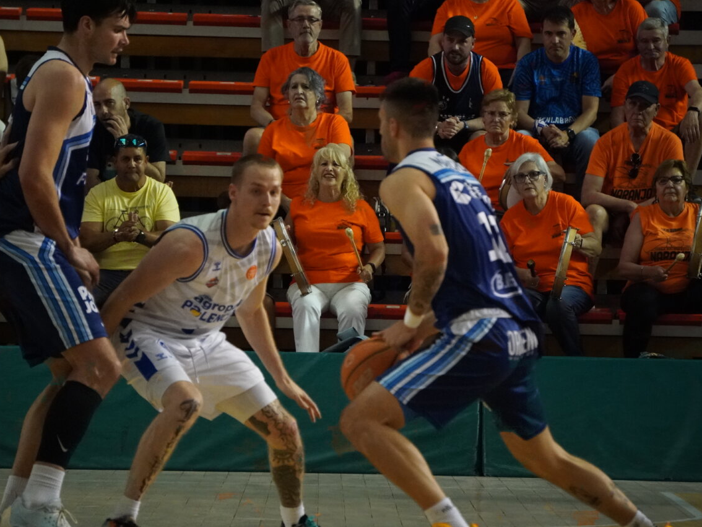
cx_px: 378
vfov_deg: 4.5
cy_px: 264
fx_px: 6734
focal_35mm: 332
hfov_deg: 6.0
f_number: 6.3
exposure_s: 1/1000
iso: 6400
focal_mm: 204
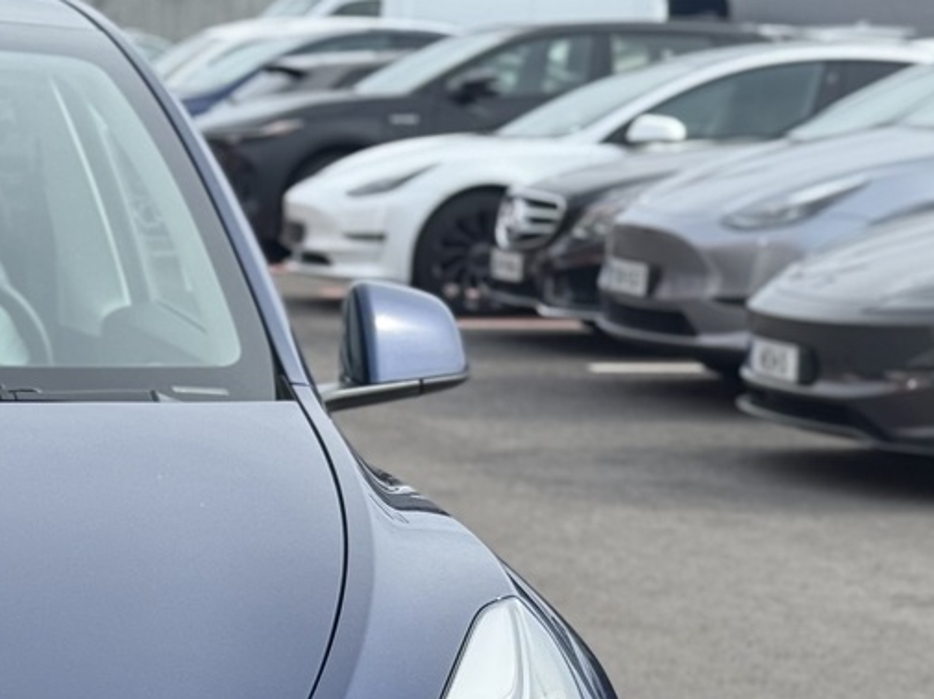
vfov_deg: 10.7
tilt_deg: -9.6
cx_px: -289
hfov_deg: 13.8
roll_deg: +1.3
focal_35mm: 137
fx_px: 3694
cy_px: 693
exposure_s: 1/1513
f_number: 1.78
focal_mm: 6.76
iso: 64
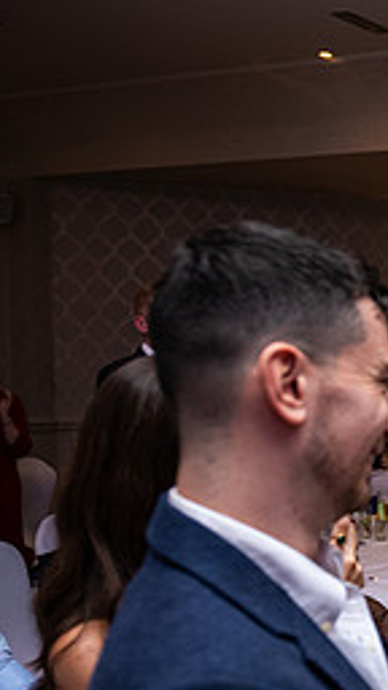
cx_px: 709
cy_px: 446
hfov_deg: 17.1
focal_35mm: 57
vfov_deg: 36.3
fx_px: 1043
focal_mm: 24
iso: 640
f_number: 3.5
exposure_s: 1/160
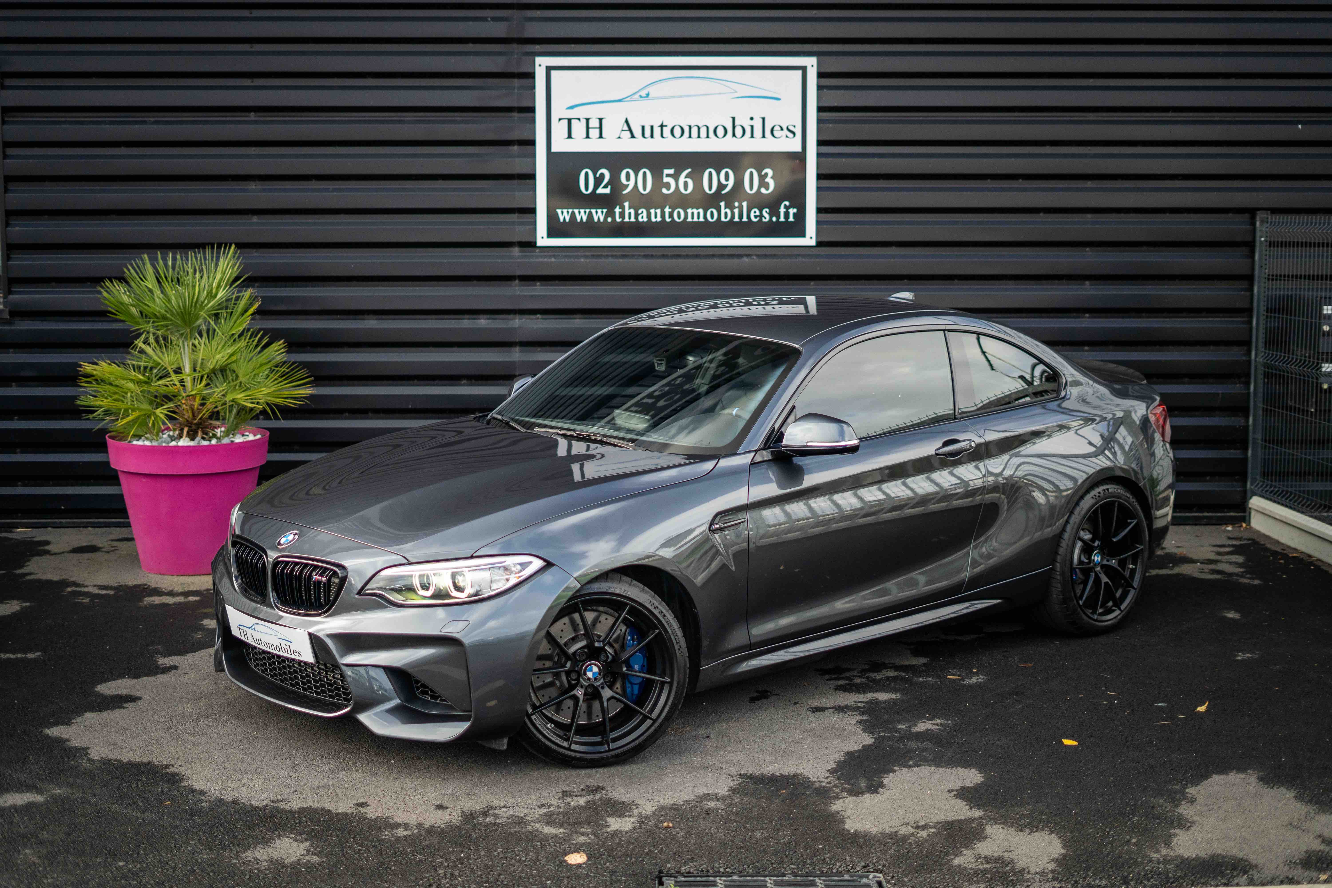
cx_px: 666
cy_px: 444
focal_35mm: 50
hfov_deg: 39.6
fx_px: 1850
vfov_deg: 27.0
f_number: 1.8
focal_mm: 50
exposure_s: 1/2000
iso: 500
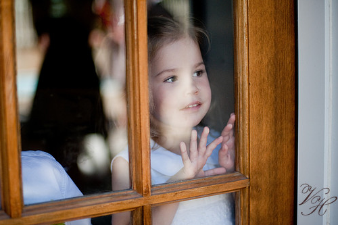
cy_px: 99
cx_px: 148
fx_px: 544
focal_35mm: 58
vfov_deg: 23.4
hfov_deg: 34.5
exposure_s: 1/5000
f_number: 1.4
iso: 200
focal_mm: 50
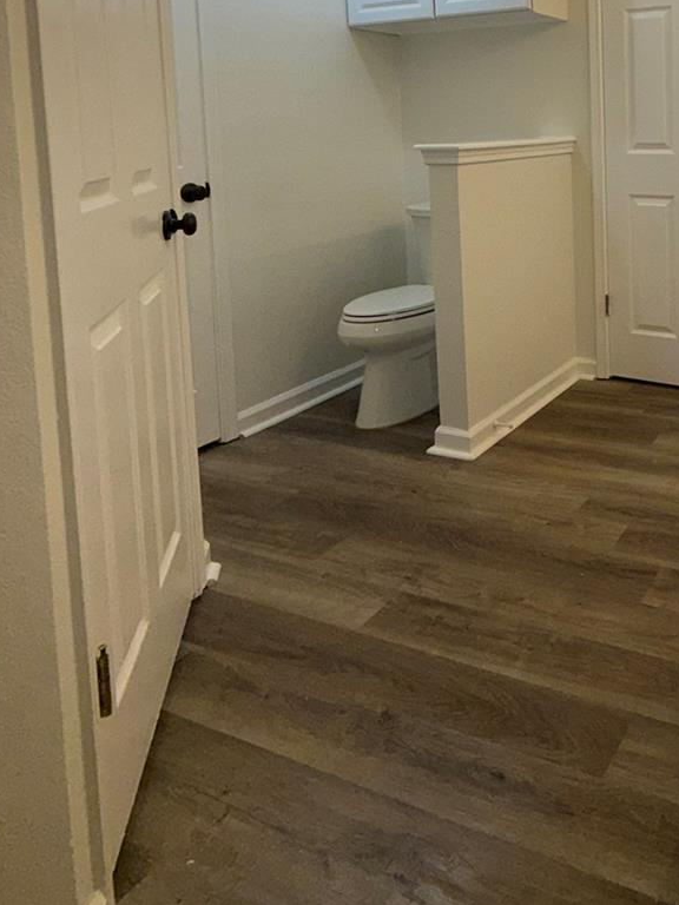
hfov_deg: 43.3
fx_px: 732
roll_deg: +0.8
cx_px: 666
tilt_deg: -3.8
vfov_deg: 58.6
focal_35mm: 28
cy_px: 183
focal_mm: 2.22
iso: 50
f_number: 2.2
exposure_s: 1/122
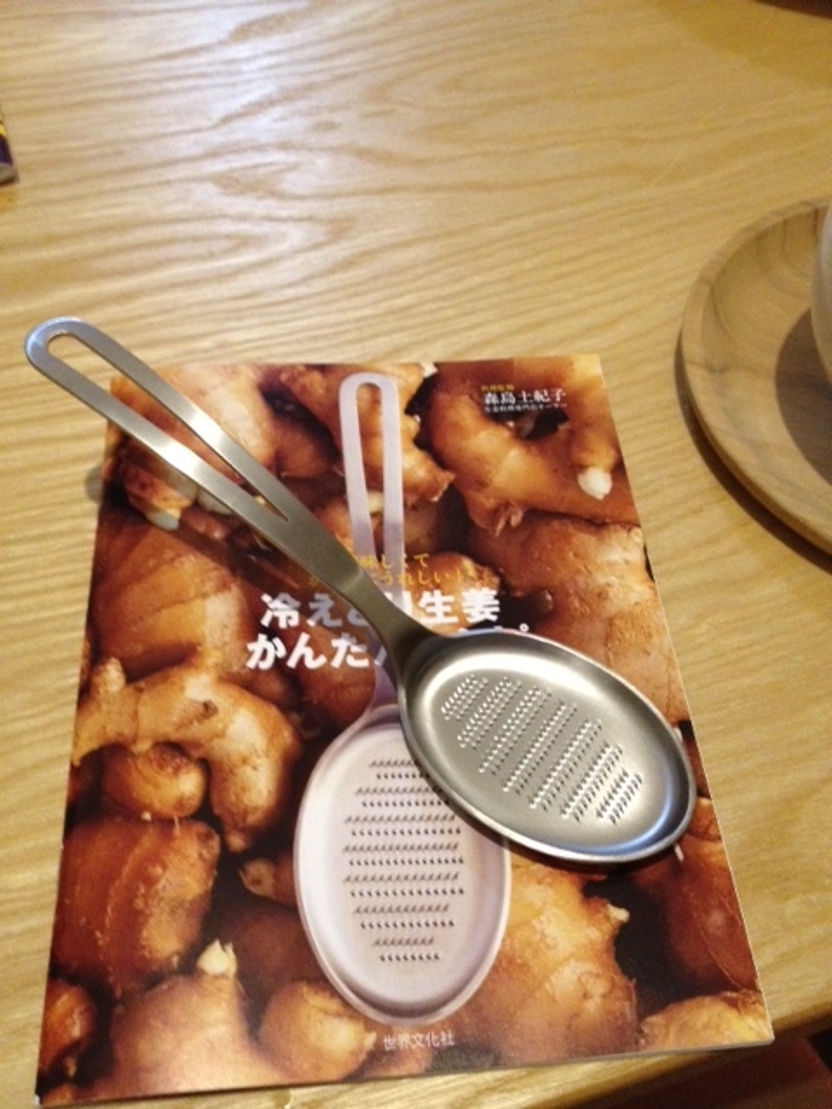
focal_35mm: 35
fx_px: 1122
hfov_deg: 40.7
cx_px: 416
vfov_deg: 52.6
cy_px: 554
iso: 400
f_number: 2.4
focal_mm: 4.28
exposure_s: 1/15
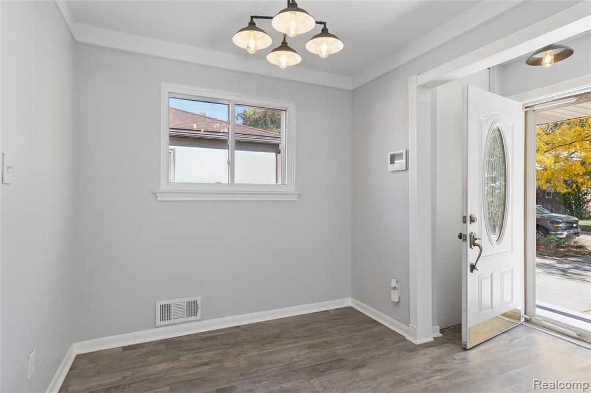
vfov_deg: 67.3
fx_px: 295
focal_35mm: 18
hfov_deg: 90.0
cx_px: 296
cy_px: 196
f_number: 8
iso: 400
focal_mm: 12
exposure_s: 1/80
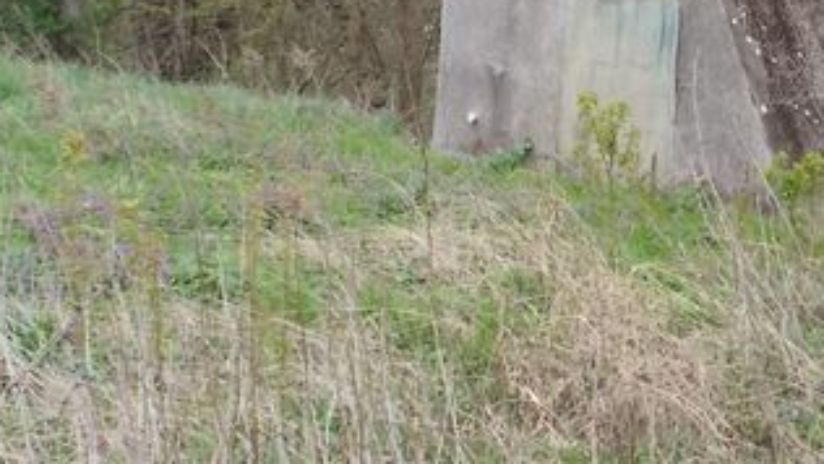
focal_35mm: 82
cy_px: -9
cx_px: 675
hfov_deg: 25.4
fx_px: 1792
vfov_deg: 14.5
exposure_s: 1/250
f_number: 4.2
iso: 160
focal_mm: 7.9
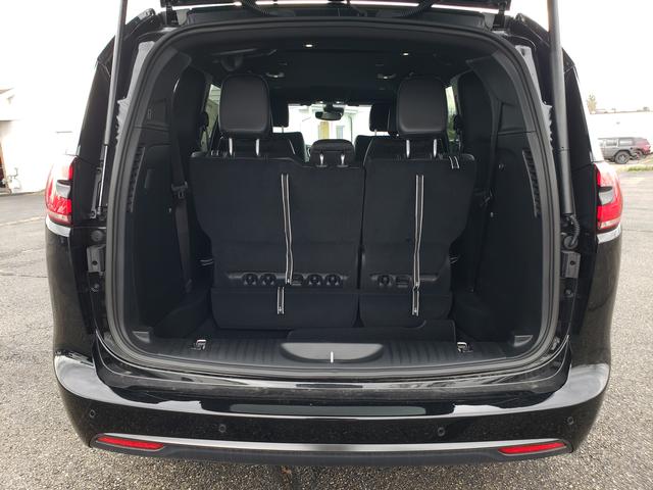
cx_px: 326
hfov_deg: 67.3
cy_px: 245
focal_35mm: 26
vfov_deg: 53.1
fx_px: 490
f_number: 2.4
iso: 80
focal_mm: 4.3
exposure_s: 1/60
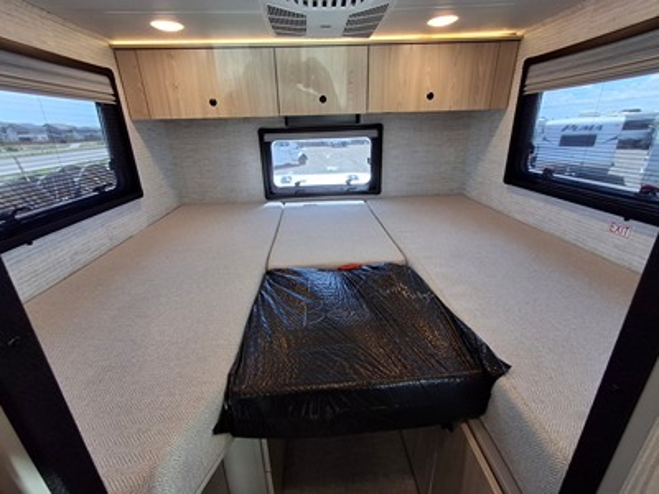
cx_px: 330
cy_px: 247
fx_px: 305
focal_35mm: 16
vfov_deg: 78.1
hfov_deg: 94.5
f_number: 2.2
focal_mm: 1.64
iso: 50
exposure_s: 1/60
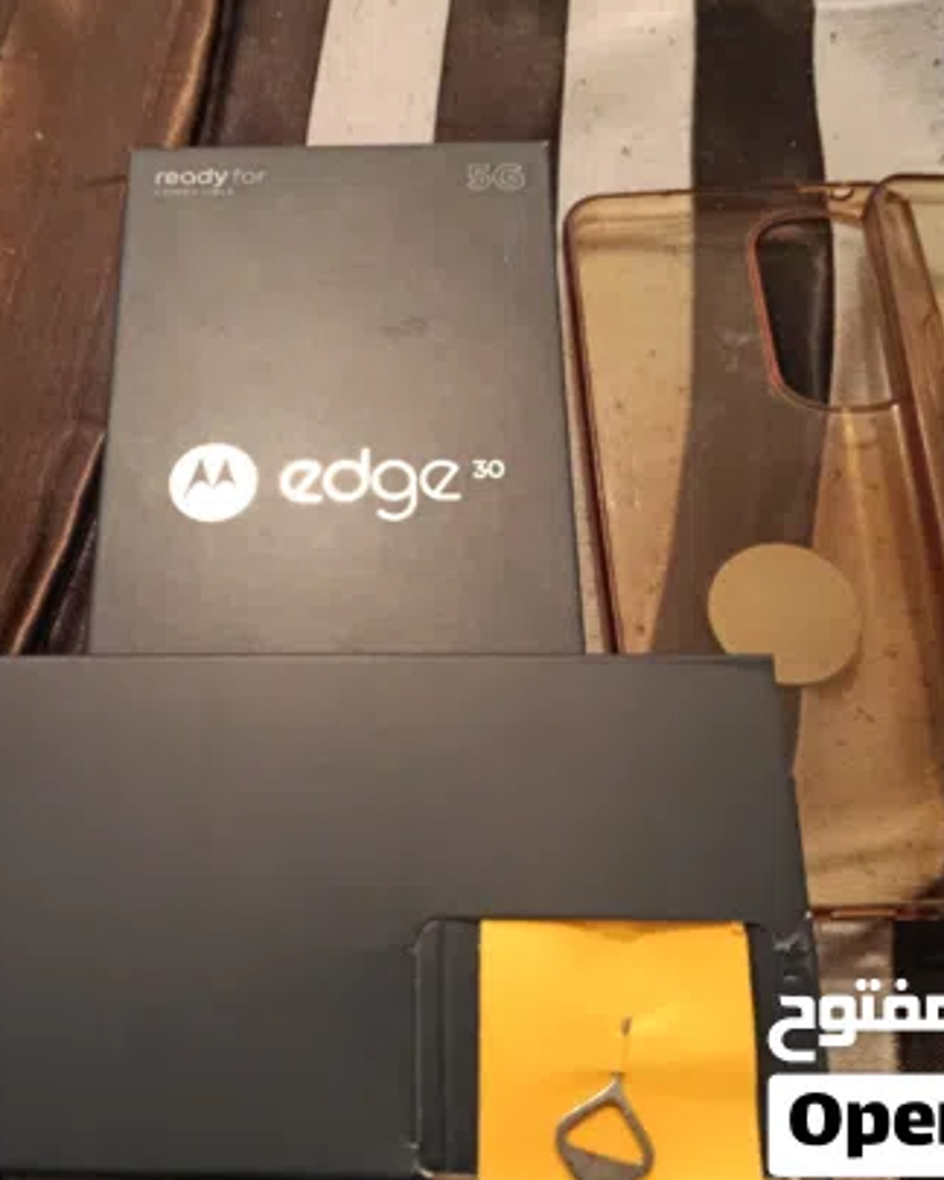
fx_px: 1292
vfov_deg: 49.0
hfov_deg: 39.7
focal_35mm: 37
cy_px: 548
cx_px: 329
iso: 3088
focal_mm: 5.24
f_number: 1.7
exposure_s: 1/20
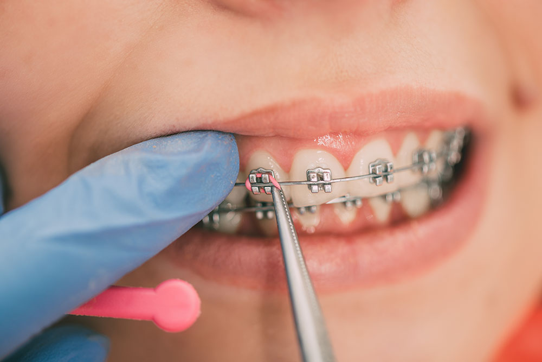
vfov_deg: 13.0
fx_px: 1581
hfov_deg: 19.5
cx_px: 271
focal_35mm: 105
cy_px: 181
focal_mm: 105
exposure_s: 1/100
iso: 200
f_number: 4
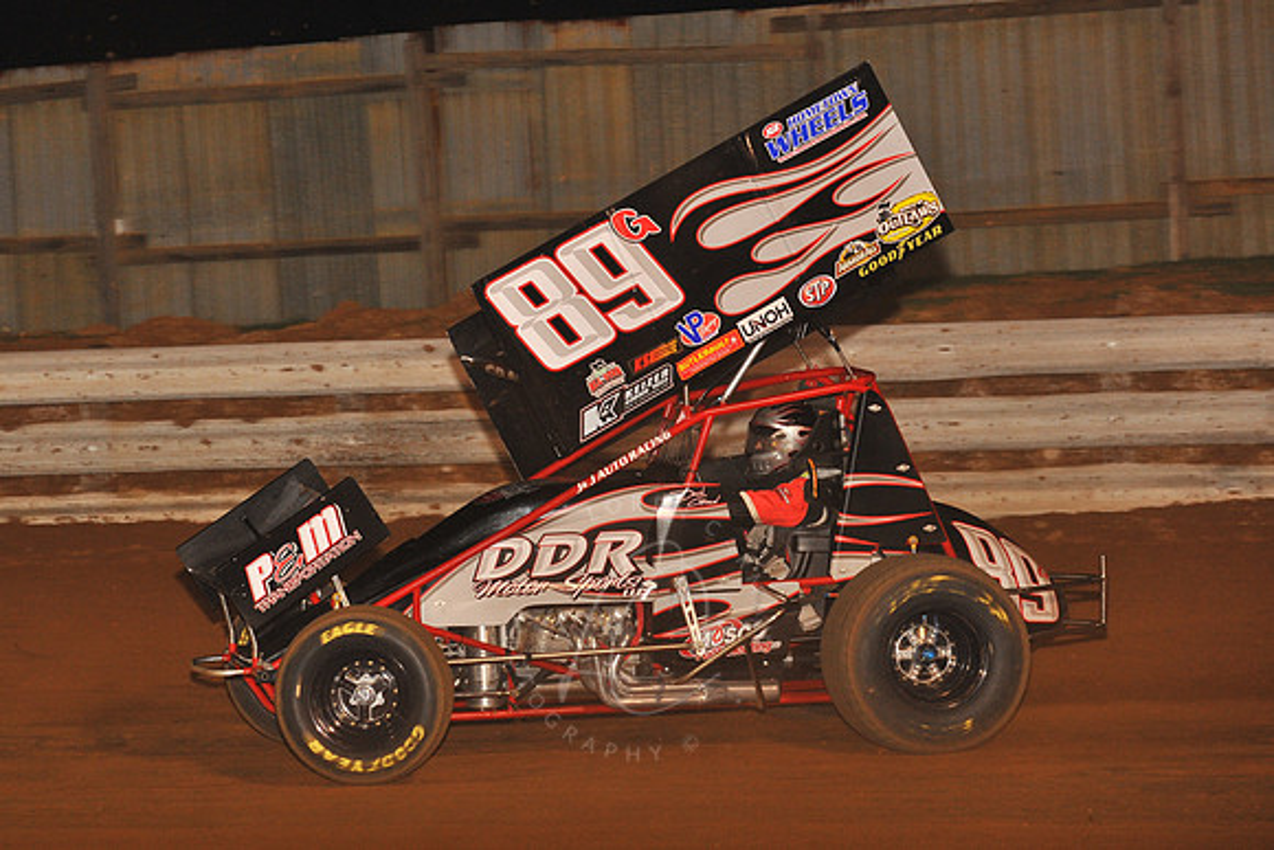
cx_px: 637
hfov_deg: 15.2
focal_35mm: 135
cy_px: 425
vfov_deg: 10.2
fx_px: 4778
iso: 1250
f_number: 6.3
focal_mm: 135
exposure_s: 1/320
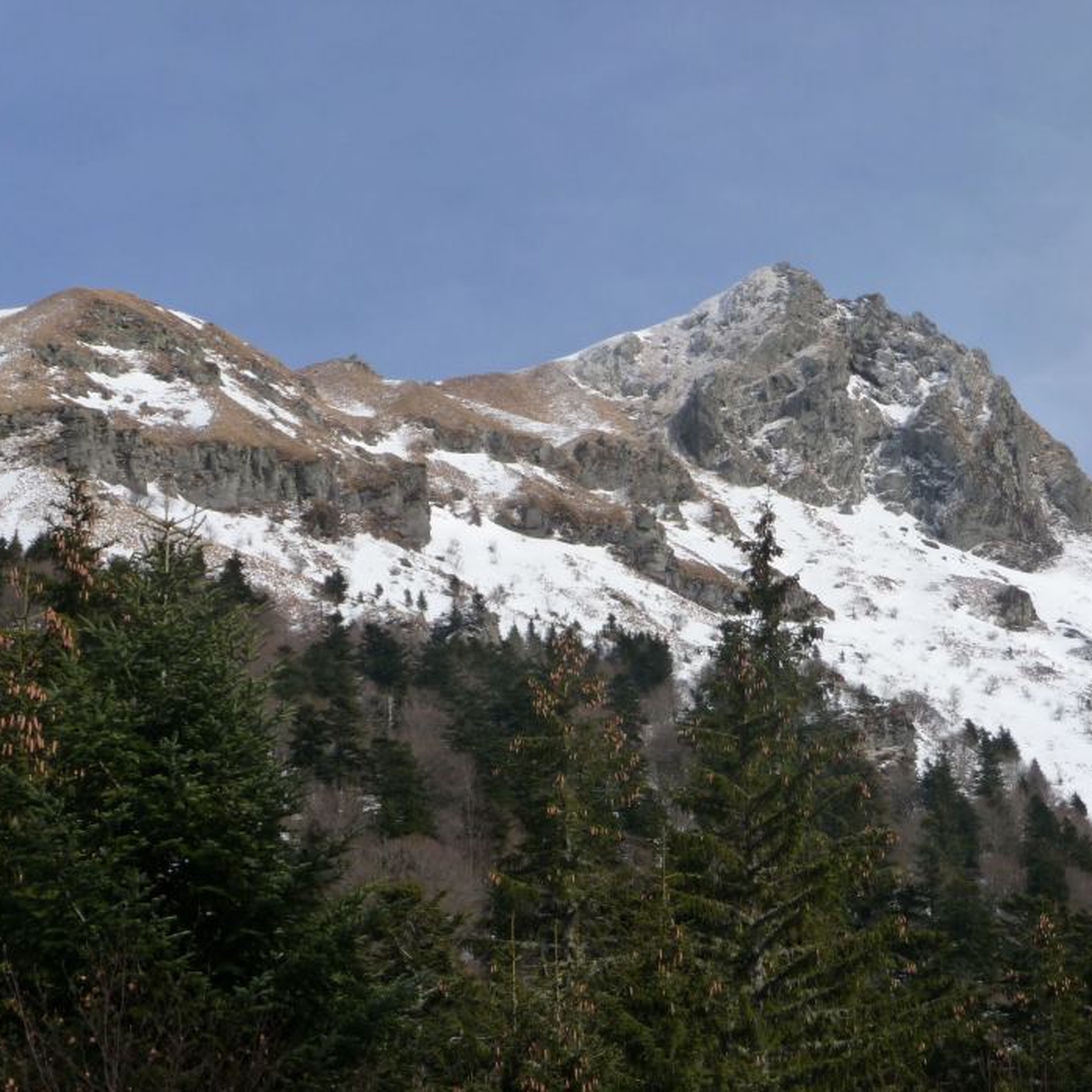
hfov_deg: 19.0
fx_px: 3248
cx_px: 719
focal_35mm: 91
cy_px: 546
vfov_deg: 19.1
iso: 160
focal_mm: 13.1
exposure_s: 1/1000
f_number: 4.6
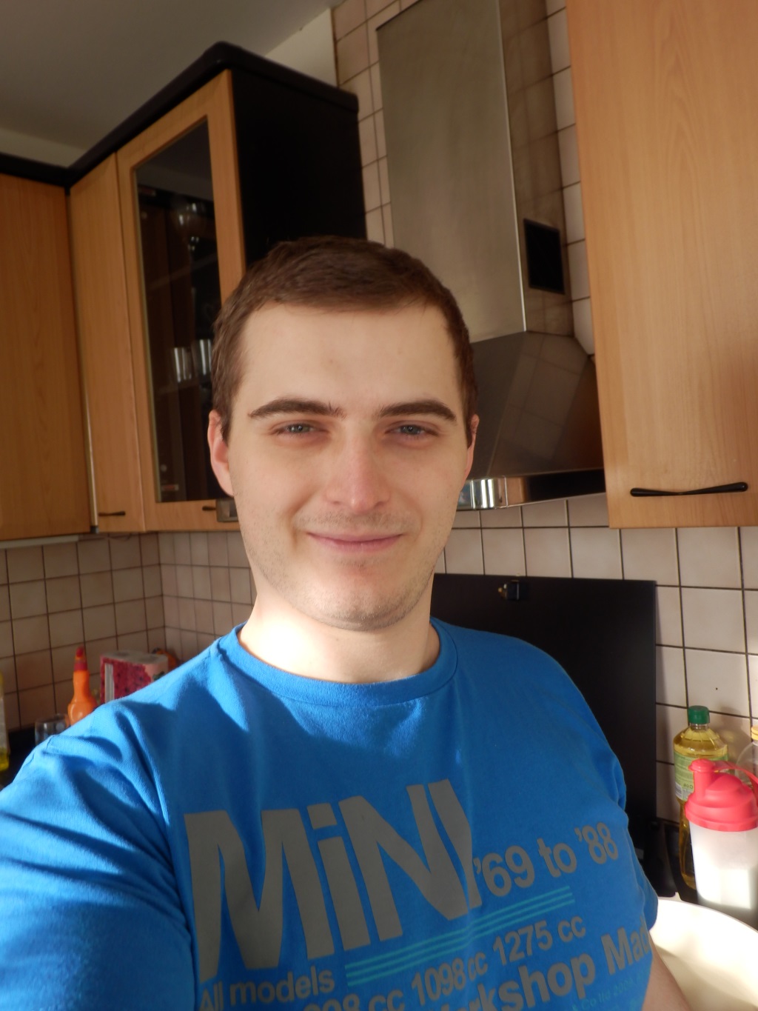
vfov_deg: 60.0
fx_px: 876
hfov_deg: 46.8
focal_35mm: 30
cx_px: 379
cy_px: 506
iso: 80
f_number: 3.5
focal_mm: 5.3
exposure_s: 1/30
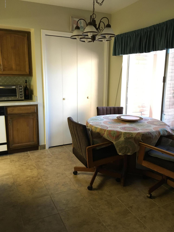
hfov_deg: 48.2
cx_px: 87
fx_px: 194
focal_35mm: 29
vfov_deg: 61.7
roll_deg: +0.5
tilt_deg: -11.3
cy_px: 116
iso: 160
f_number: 2.2
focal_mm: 4.15
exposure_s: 1/30
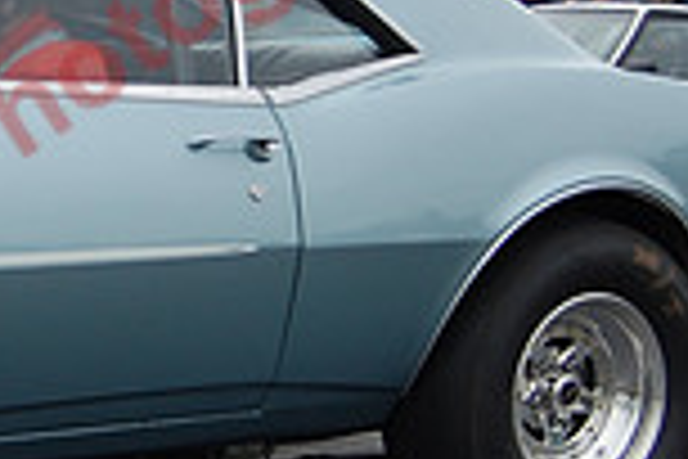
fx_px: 2062
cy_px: 162
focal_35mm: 108
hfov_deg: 18.4
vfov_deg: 12.7
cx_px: -4
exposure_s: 1/1000
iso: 220
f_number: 4
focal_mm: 19
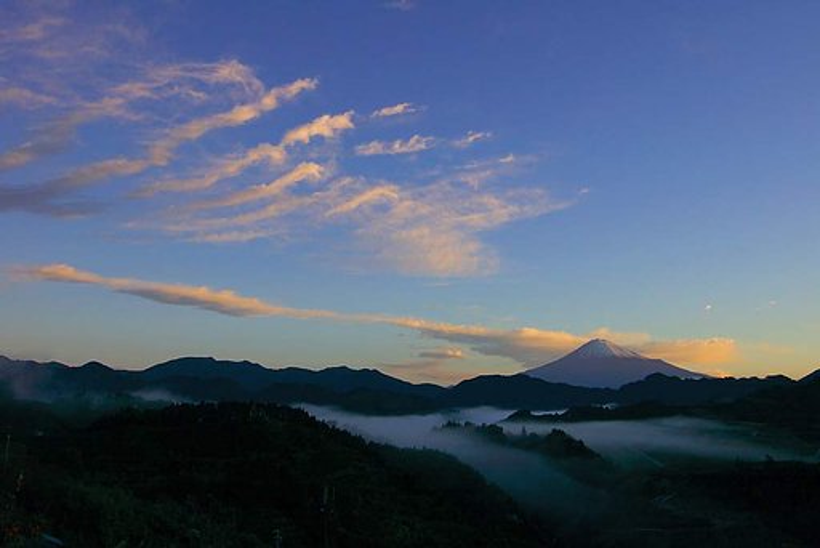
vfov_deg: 41.8
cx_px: 410
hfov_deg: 59.5
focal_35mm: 32
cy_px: 274
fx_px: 718
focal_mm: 21
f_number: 8
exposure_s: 1/400
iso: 200
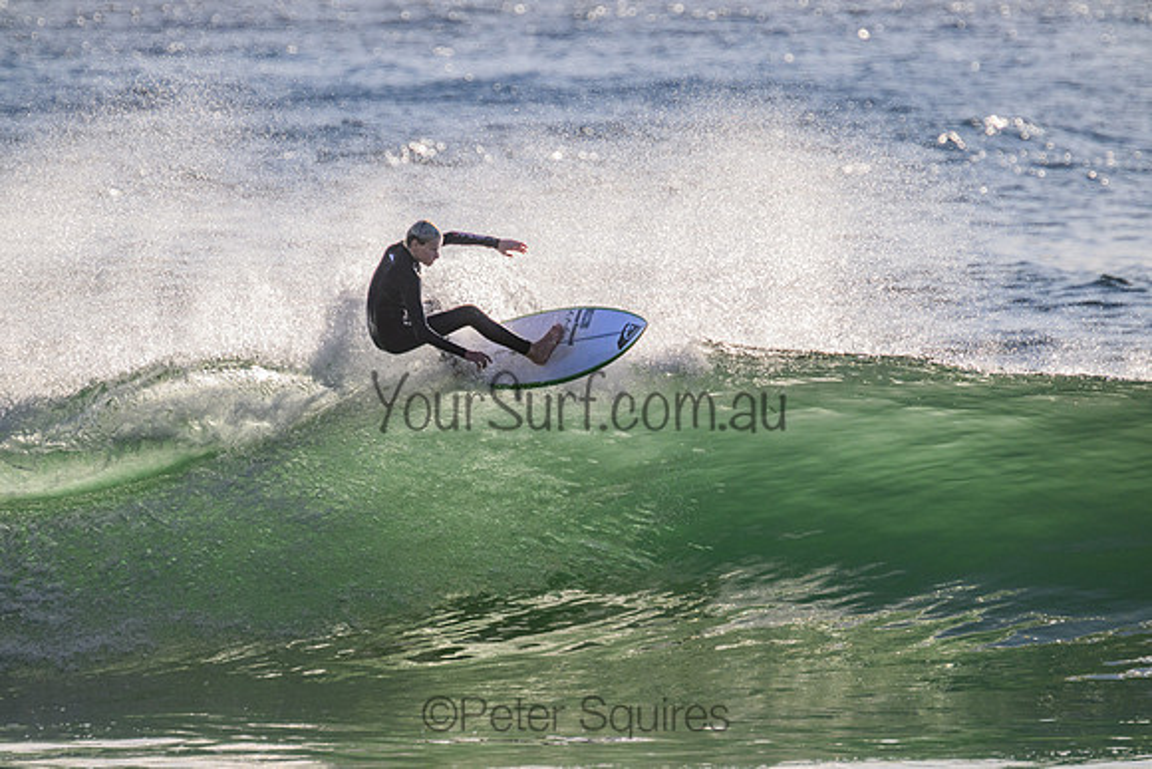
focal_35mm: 660
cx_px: 576
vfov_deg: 2.1
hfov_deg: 3.1
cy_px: 384
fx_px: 21124
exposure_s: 1/2000
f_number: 11
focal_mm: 660
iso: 1100
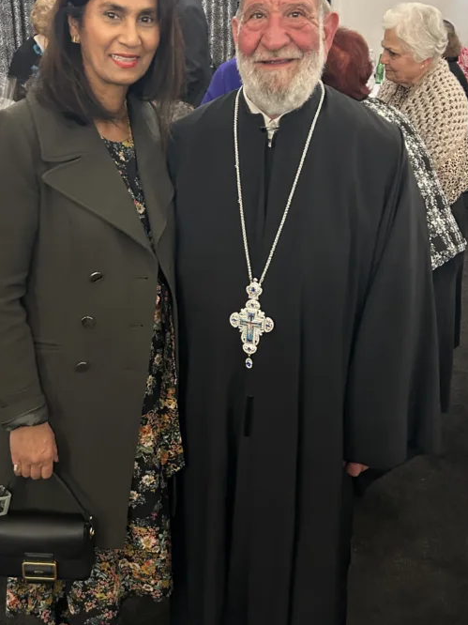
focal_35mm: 40
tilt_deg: -21.5
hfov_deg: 35.8
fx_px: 722
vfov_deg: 46.7
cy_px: 267
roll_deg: +1.4
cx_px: 179
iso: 500
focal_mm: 5.7
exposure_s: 1/33
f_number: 1.5
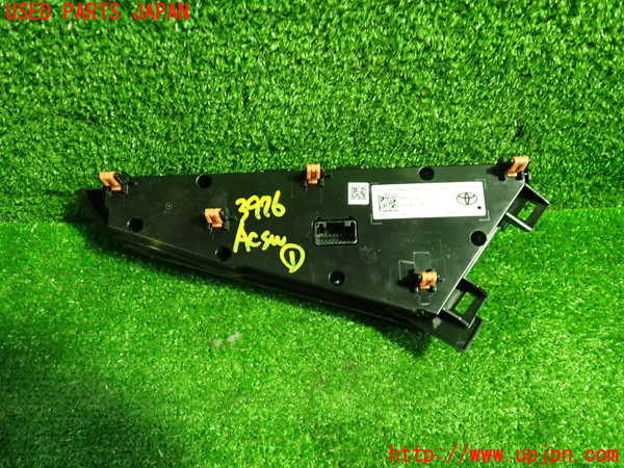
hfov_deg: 60.0
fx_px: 541
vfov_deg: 46.8
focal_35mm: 30
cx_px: 312
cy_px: 234
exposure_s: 1/30
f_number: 2.3
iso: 400
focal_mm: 5.4
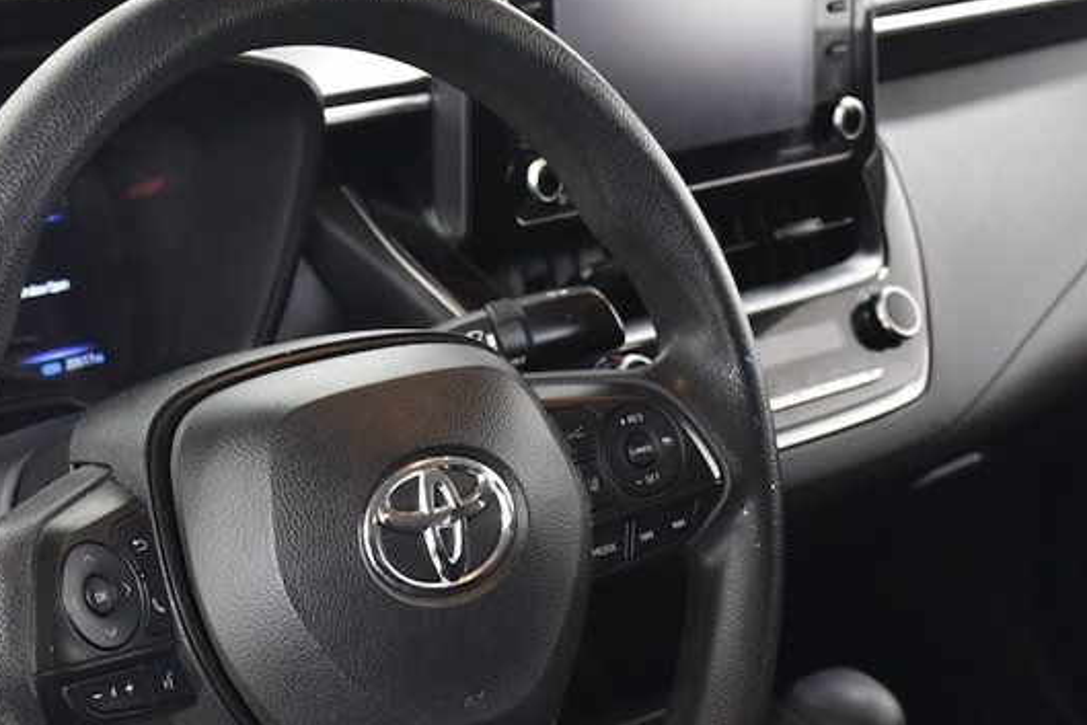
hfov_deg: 21.8
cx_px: 382
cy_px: 556
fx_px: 2809
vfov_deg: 14.6
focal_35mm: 93
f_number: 5.6
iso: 1250
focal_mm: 32
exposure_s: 1/50
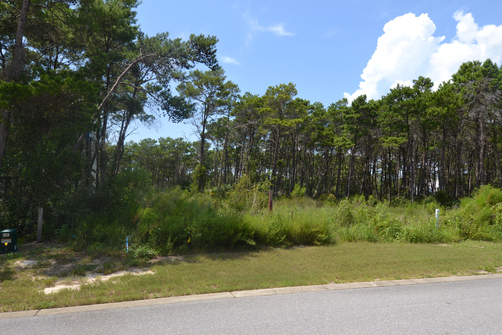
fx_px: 335
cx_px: 251
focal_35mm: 24
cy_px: 168
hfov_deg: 73.7
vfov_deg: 53.1
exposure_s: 1/200
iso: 100
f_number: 9
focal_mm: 16
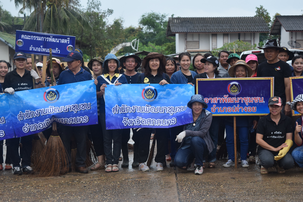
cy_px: 101
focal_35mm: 82
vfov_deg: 16.6
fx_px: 695
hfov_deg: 24.6
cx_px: 152
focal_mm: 55
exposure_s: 1/1250
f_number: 5.6
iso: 800
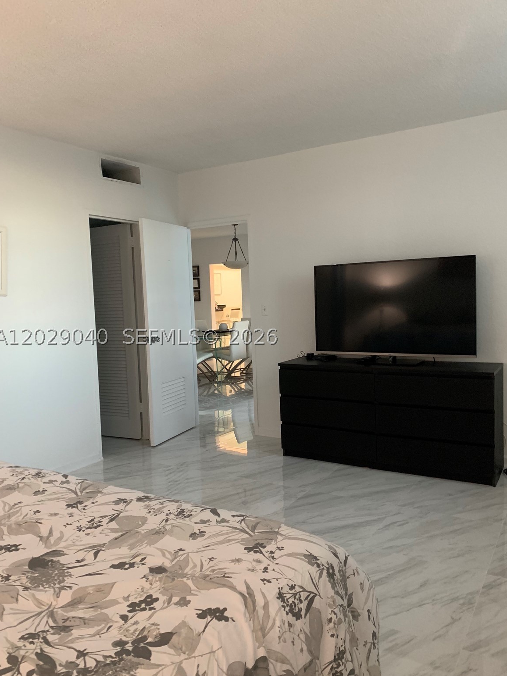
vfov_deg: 65.3
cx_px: 252
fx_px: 527
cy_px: 337
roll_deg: +1.5
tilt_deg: -4.0
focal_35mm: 27
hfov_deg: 51.4
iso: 320
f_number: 1.8
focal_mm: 4.25
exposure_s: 1/40
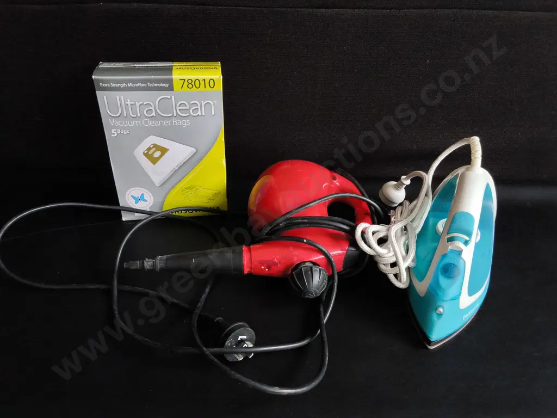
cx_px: 278
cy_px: 209
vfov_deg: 51.4
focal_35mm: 27
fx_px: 434
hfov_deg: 65.3
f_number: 2
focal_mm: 2.87
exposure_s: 1/100
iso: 200
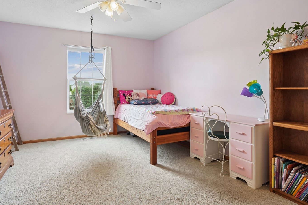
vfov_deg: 59.3
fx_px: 180
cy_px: 88
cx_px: 153
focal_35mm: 21
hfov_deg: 81.2
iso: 800
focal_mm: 17
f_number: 8
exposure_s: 1/40
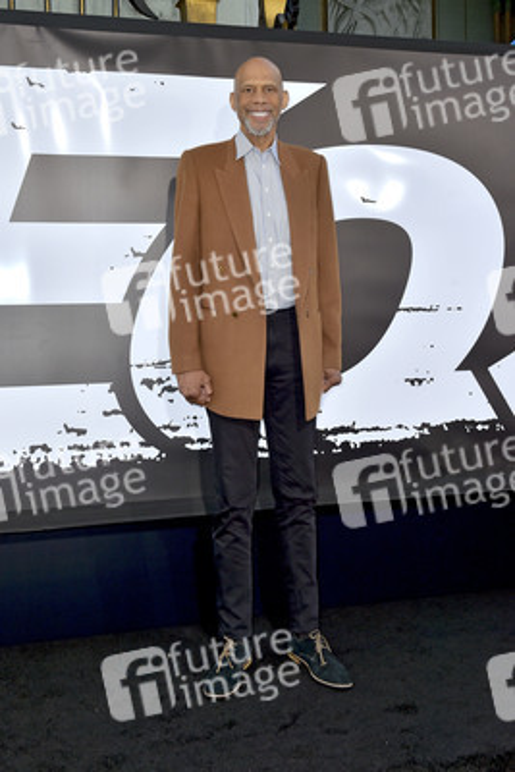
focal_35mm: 35
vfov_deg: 54.4
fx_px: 750
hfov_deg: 37.9
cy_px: 386
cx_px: 258
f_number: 6.3
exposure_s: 1/250
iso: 250
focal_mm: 35
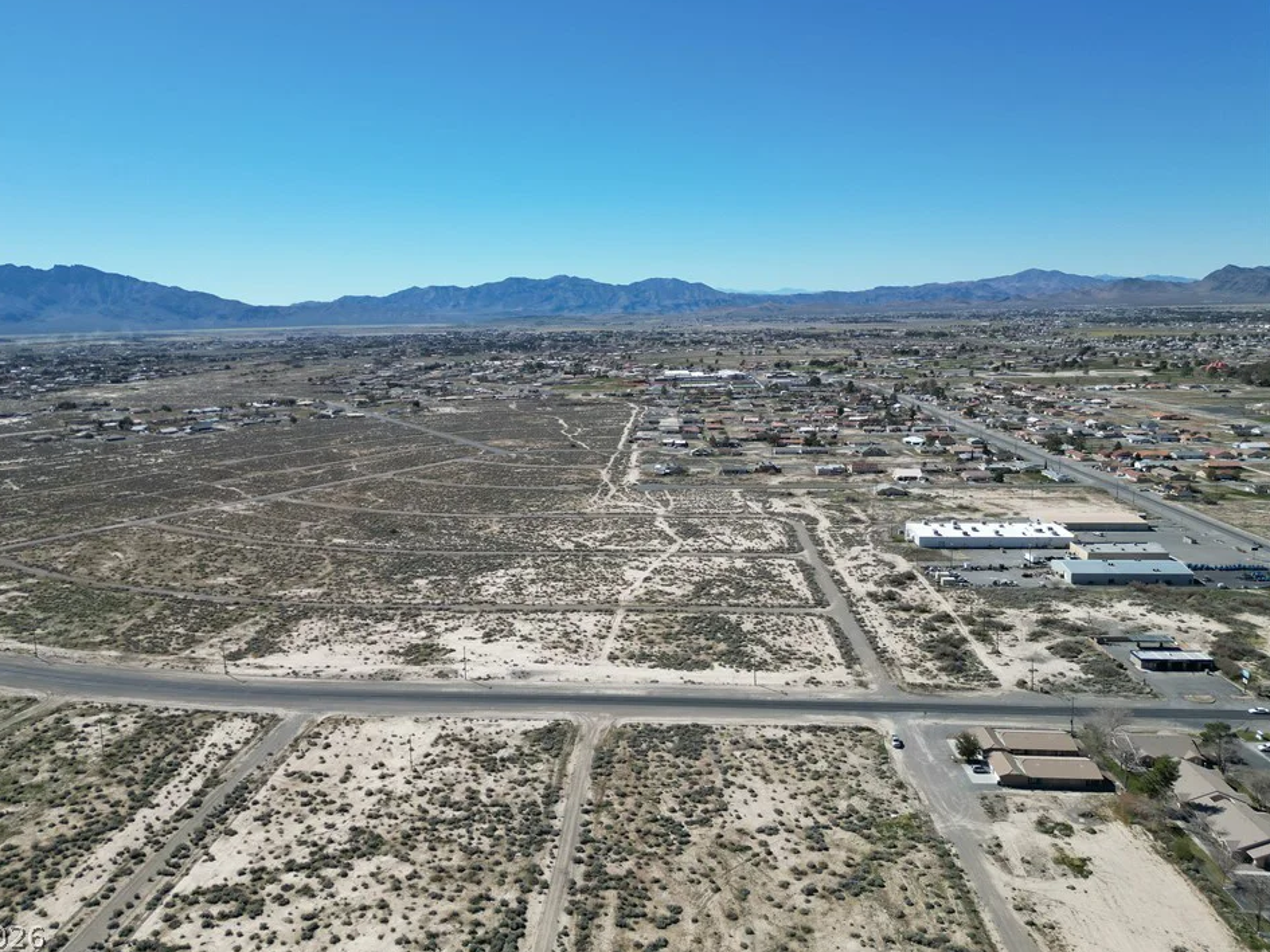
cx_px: 586
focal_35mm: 26
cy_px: 443
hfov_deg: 67.2
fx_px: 954
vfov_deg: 53.0
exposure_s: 1/4000
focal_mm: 6.72
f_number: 1.7
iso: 110
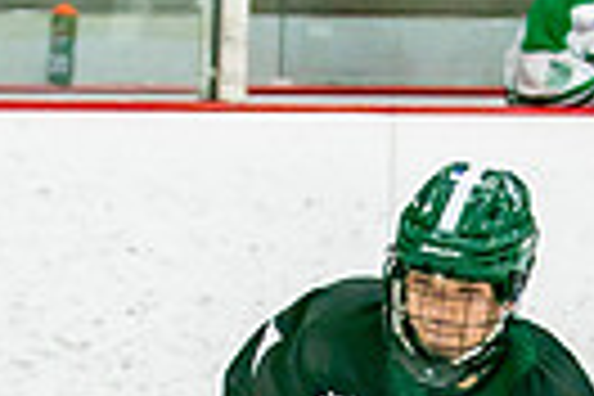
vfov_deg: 2.3
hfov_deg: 3.5
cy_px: 696
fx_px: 9767
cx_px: 488
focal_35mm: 592
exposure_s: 1/640
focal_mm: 70
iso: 500
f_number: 3.2
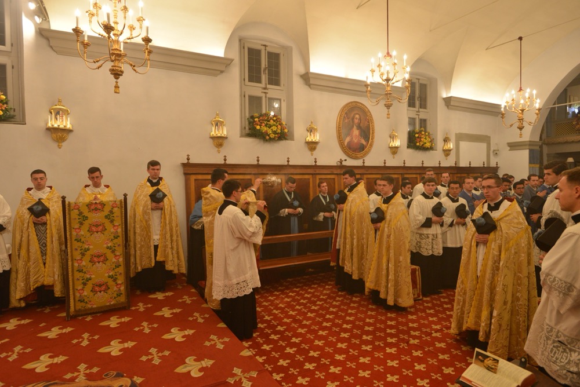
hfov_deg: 78.5
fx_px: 355
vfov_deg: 57.3
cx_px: 290
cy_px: 194
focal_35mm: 22
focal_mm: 22
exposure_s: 1/100
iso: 1600
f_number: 5
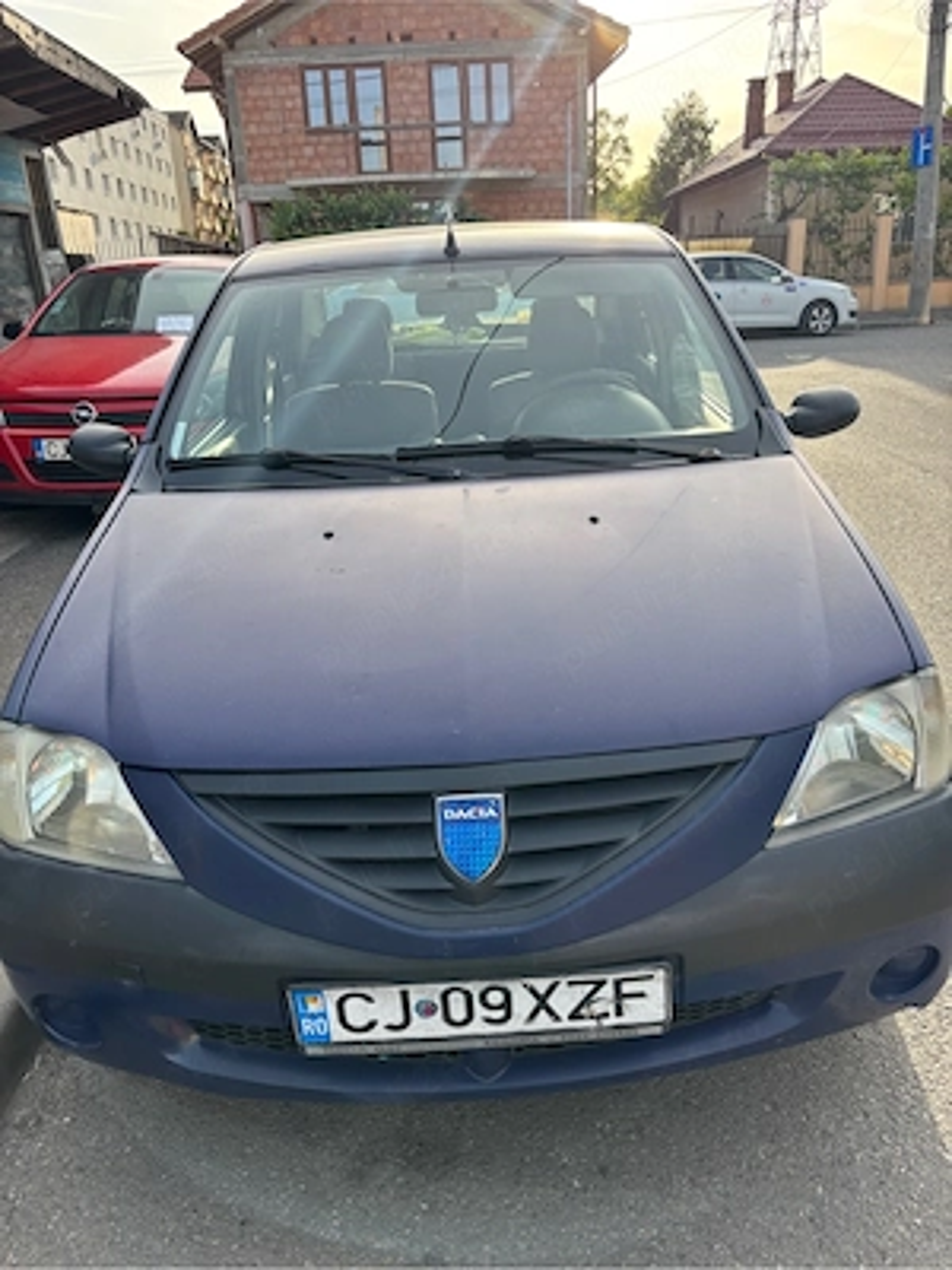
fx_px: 953
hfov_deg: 53.1
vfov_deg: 67.3
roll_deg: +2.7
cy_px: 635
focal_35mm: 26
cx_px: 476
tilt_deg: -21.1
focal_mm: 5.96
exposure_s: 1/649
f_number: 1.6
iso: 50
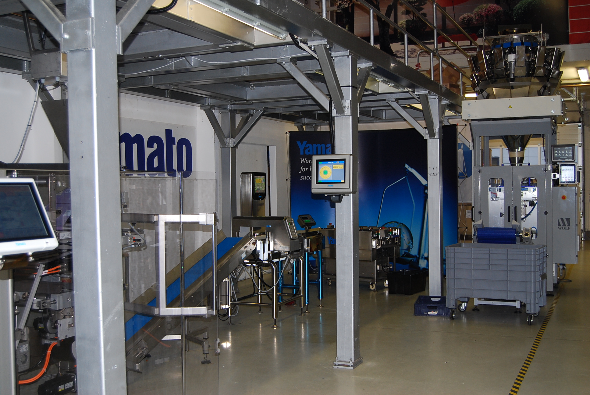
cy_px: 198
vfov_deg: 32.0
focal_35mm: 42
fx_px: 689
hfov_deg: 46.3
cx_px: 295
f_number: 4.2
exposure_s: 1/60
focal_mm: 28
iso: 320
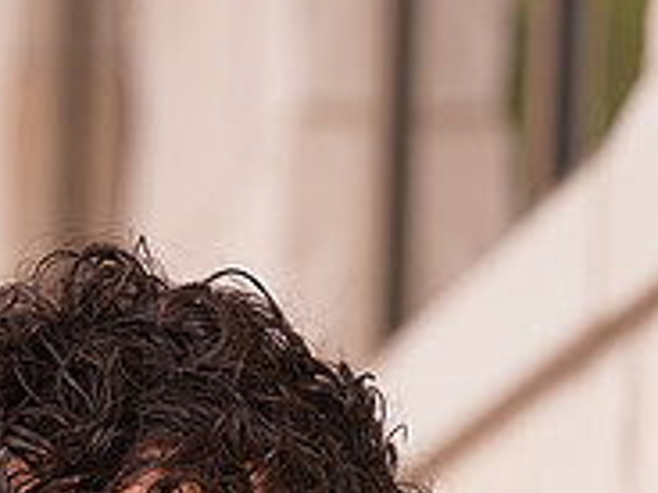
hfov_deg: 3.8
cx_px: 220
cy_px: 1018
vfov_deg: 2.9
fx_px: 9827
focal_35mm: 517
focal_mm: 171
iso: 160
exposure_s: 1/160
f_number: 6.3
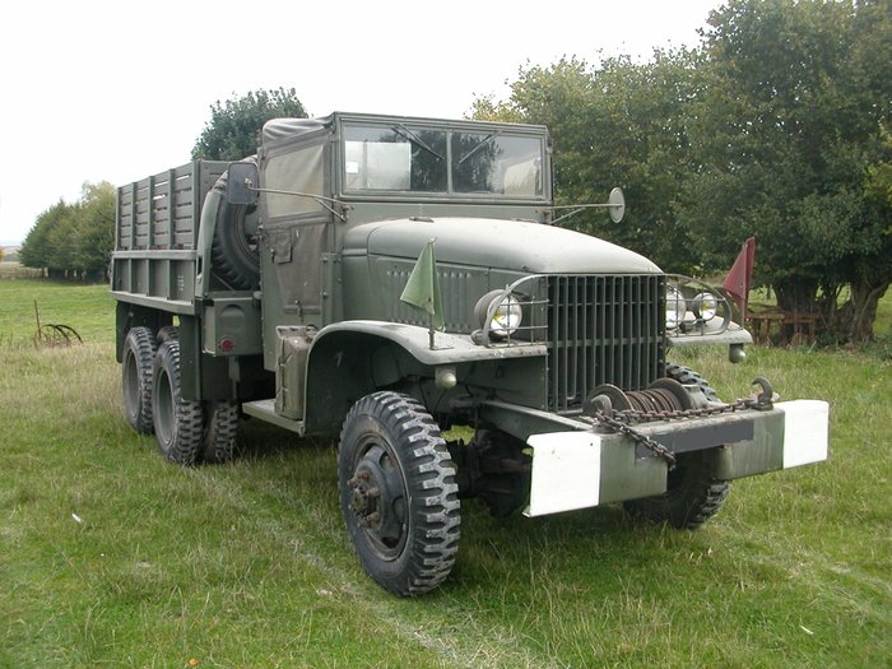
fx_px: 953
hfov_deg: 50.1
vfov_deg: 38.7
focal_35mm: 37
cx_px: 446
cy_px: 334
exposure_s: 1/265
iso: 100
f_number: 2.7
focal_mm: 5.6
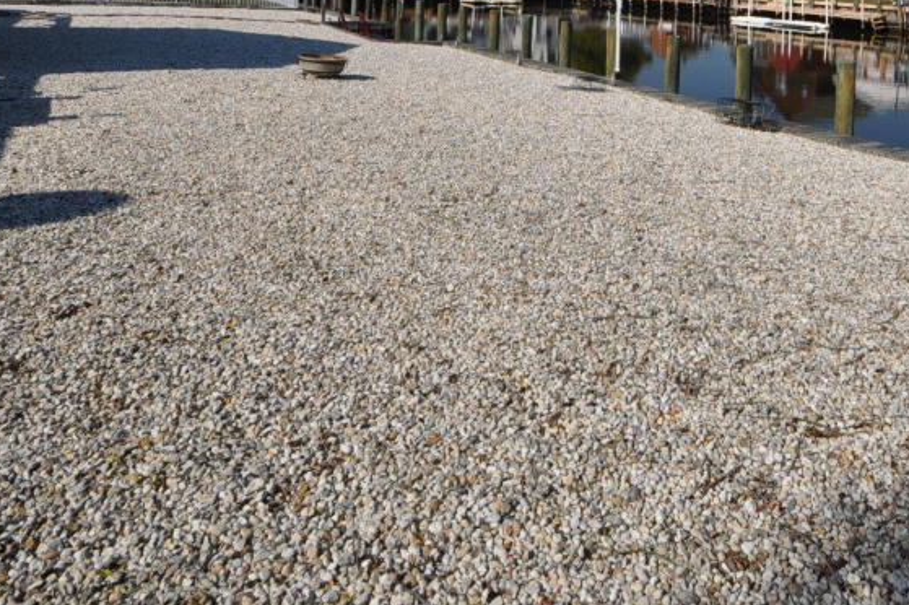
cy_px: -18
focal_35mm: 31
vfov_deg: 37.2
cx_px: 636
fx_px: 782
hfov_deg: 58.4
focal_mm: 10
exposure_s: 1/500
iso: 200
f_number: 11
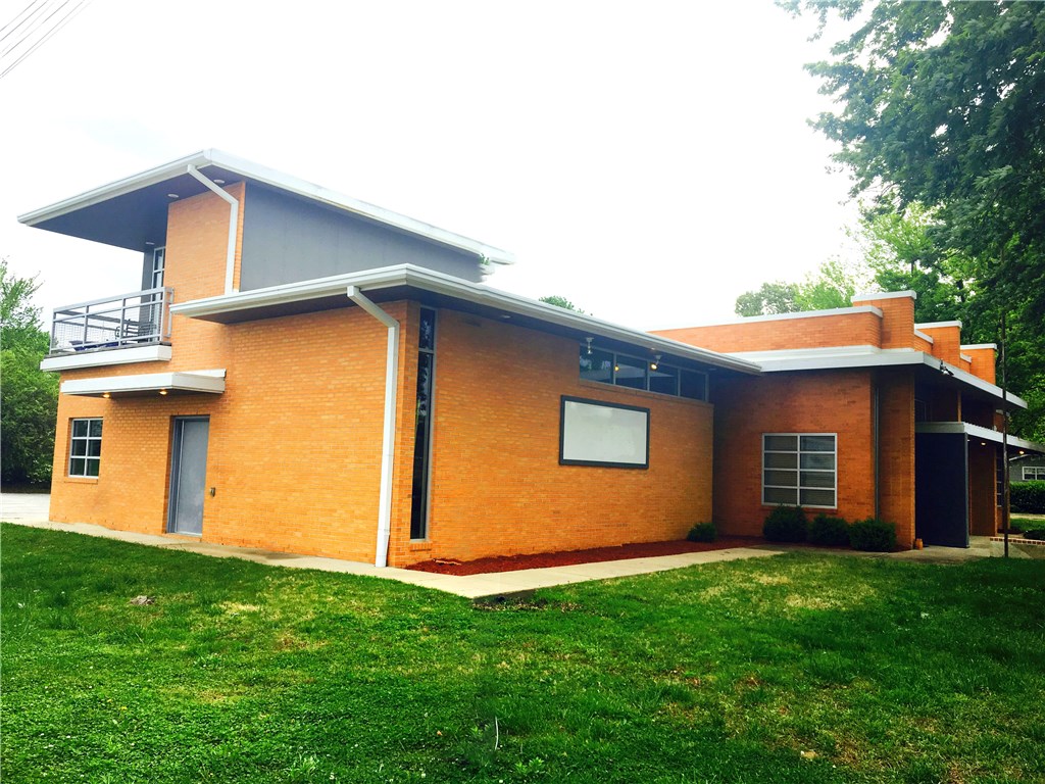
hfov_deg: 61.7
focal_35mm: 29
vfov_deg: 48.2
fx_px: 875
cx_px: 522
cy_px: 392
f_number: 2.2
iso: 25
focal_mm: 4.15
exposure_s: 1/523
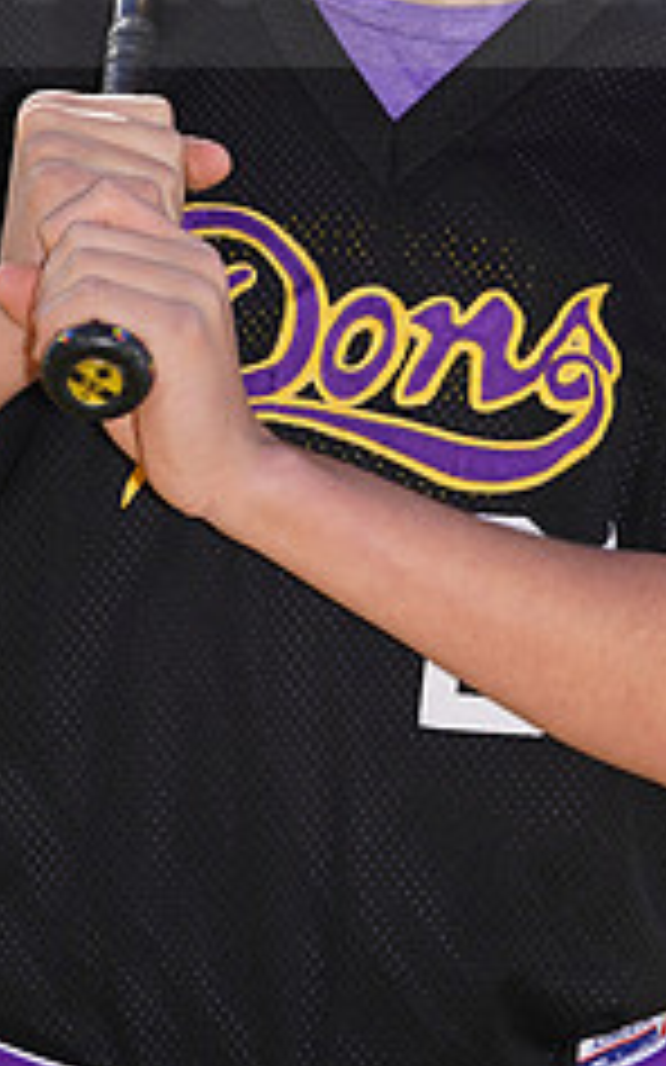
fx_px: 12699
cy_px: -76
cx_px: 340
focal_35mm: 437
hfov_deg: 3.0
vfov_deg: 4.8
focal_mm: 175
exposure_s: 1/200
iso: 100
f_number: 8
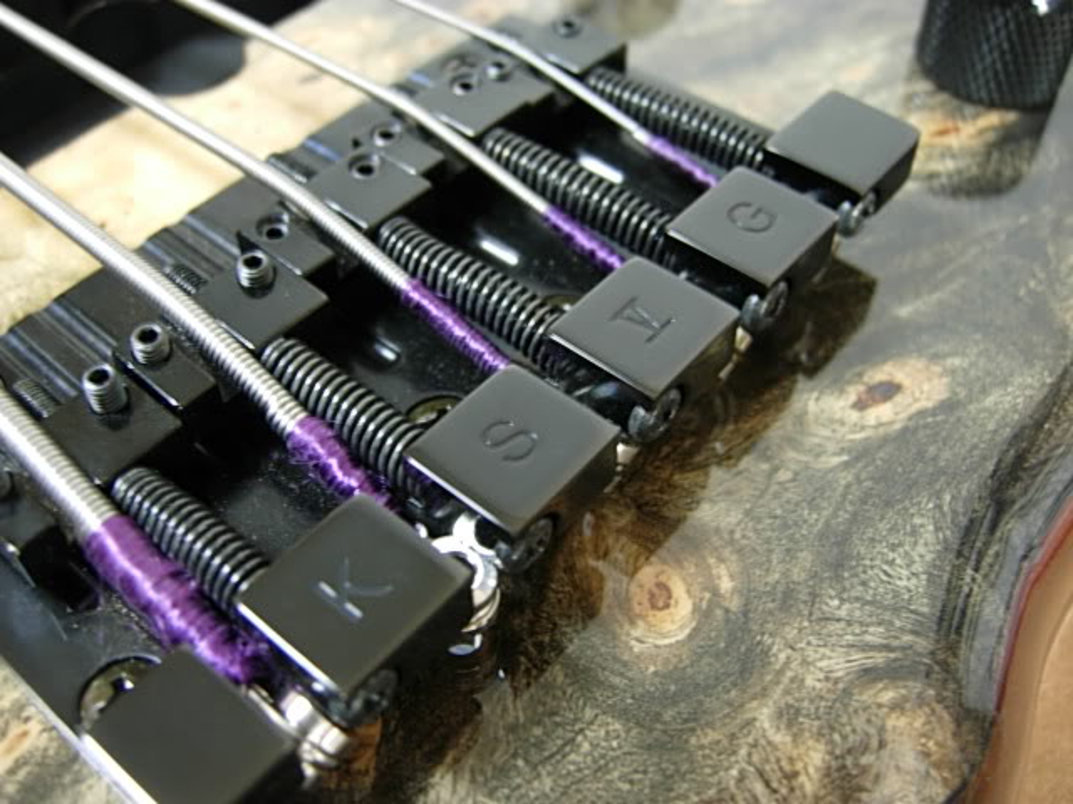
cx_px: 536
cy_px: 402
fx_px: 1116
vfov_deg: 39.7
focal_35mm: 36
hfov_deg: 51.4
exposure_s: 1/4
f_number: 2.7
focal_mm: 7.5
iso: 94
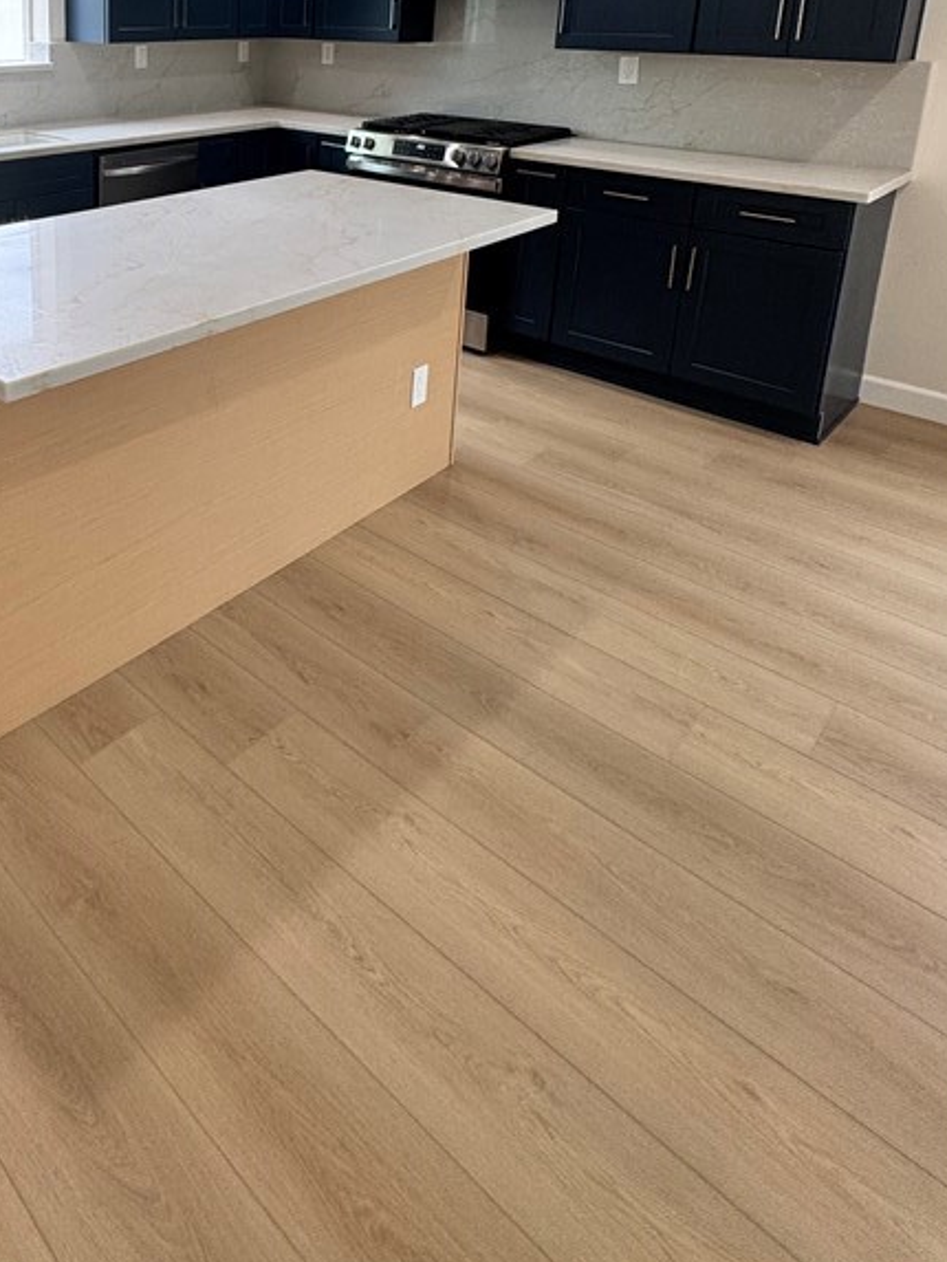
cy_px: 200
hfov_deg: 49.9
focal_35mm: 25
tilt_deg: -11.2
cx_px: 128
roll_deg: +0.4
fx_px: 912
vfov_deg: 61.7
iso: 100
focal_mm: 2.22
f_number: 2.2
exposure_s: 1/120
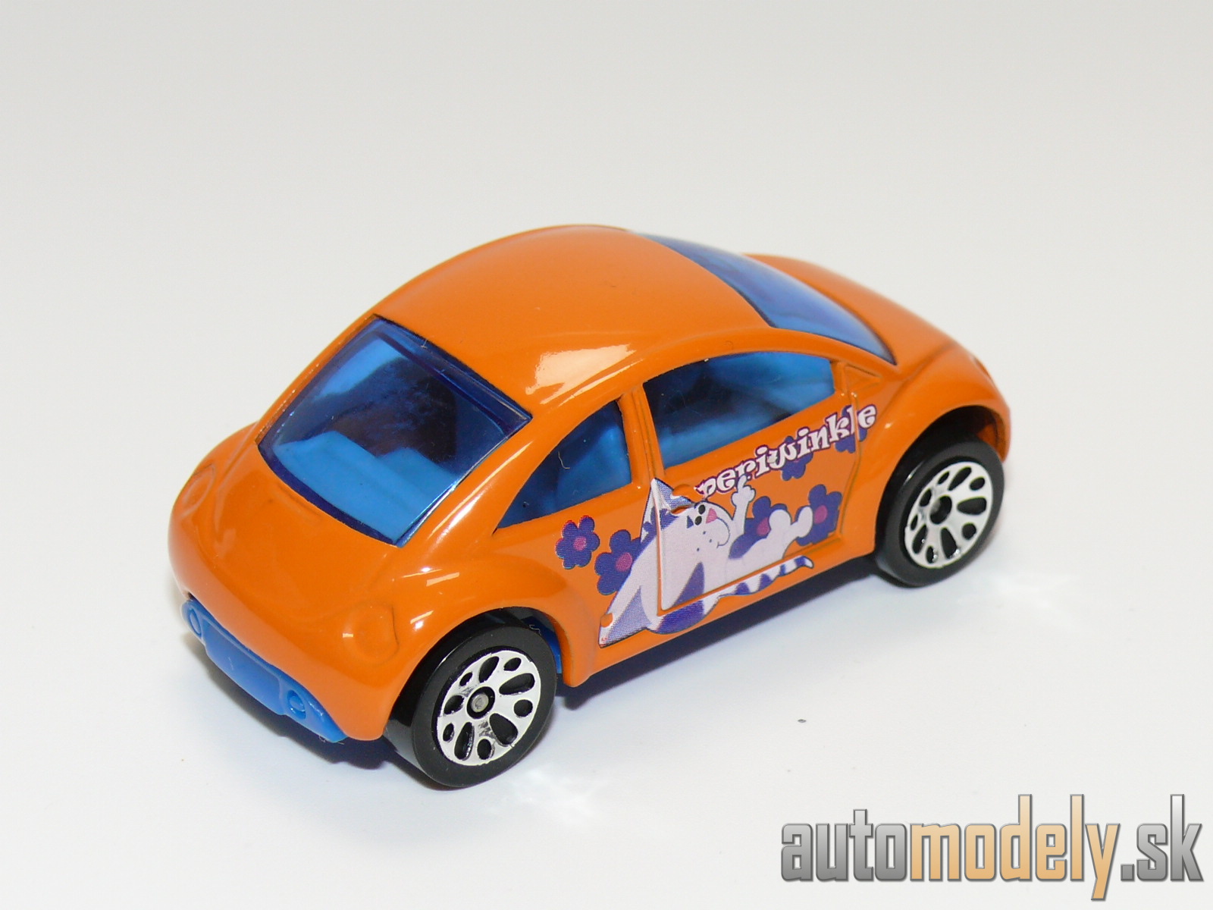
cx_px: 606
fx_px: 3259
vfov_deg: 15.9
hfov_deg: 21.1
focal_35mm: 93
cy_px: 455
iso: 100
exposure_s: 1/30
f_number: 4
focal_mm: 12.7
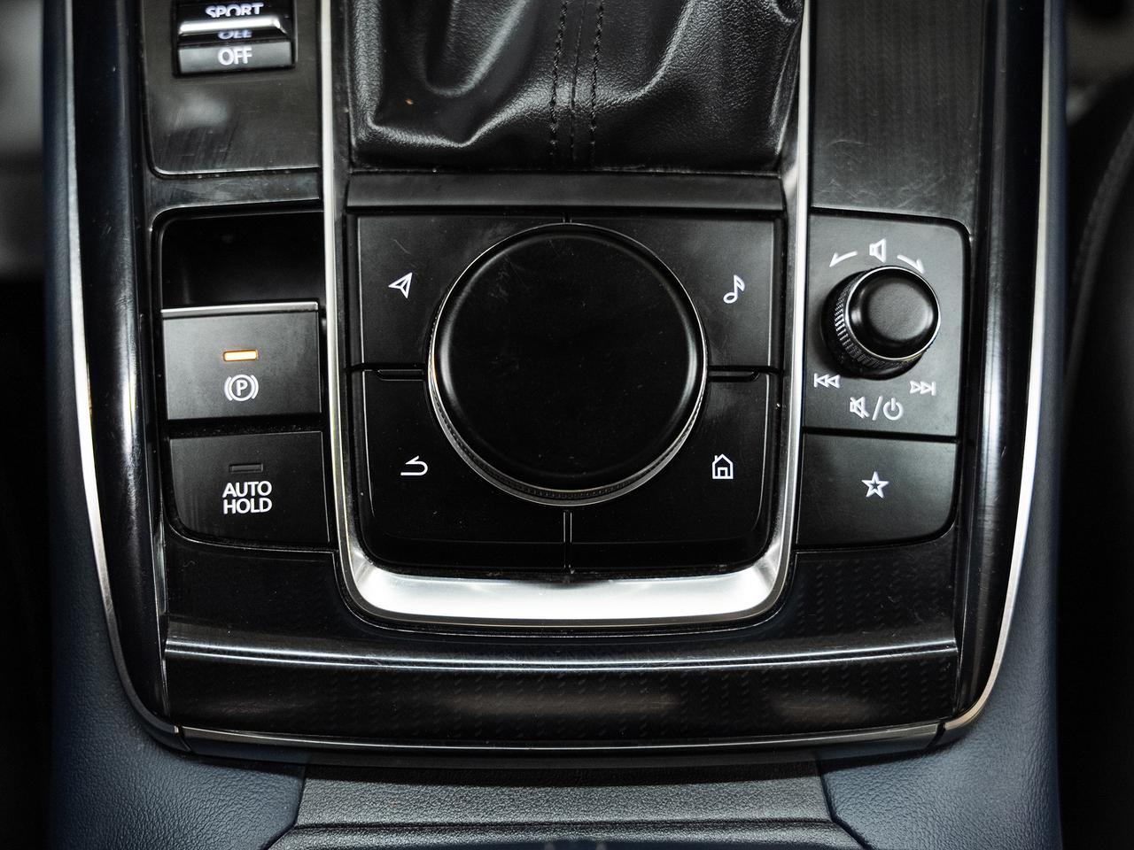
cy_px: 434
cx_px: 564
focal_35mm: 36
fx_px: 1176
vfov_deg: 39.8
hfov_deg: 51.5
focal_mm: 30
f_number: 3.5
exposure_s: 1/40
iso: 1000
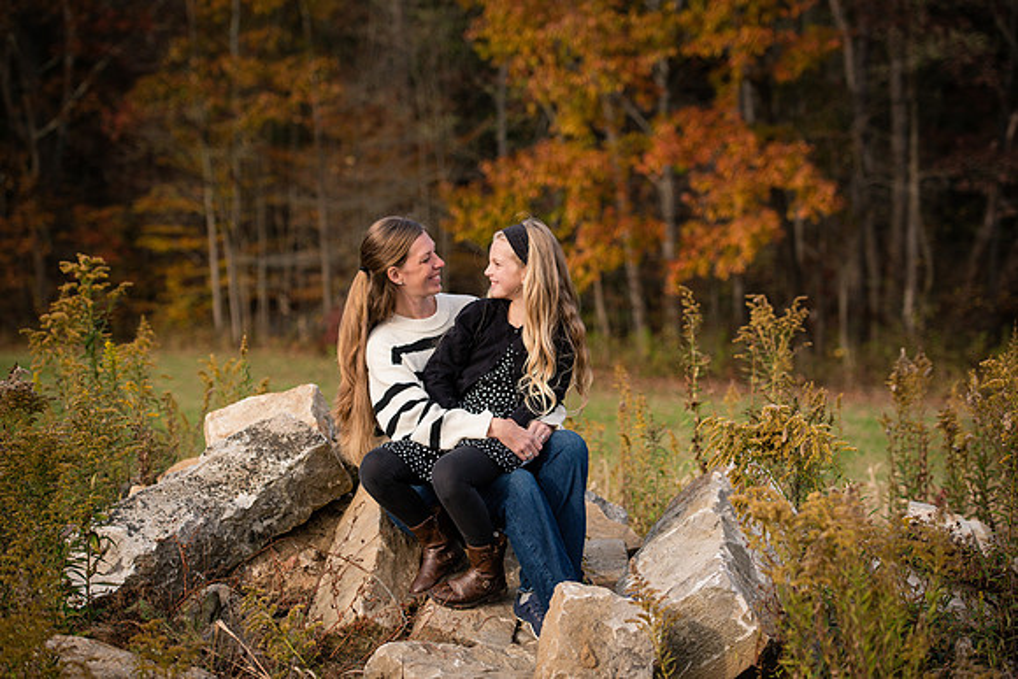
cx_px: 509
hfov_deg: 23.9
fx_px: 2404
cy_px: 340
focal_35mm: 85
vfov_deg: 16.1
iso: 720
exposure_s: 1/2000
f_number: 3.5
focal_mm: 85
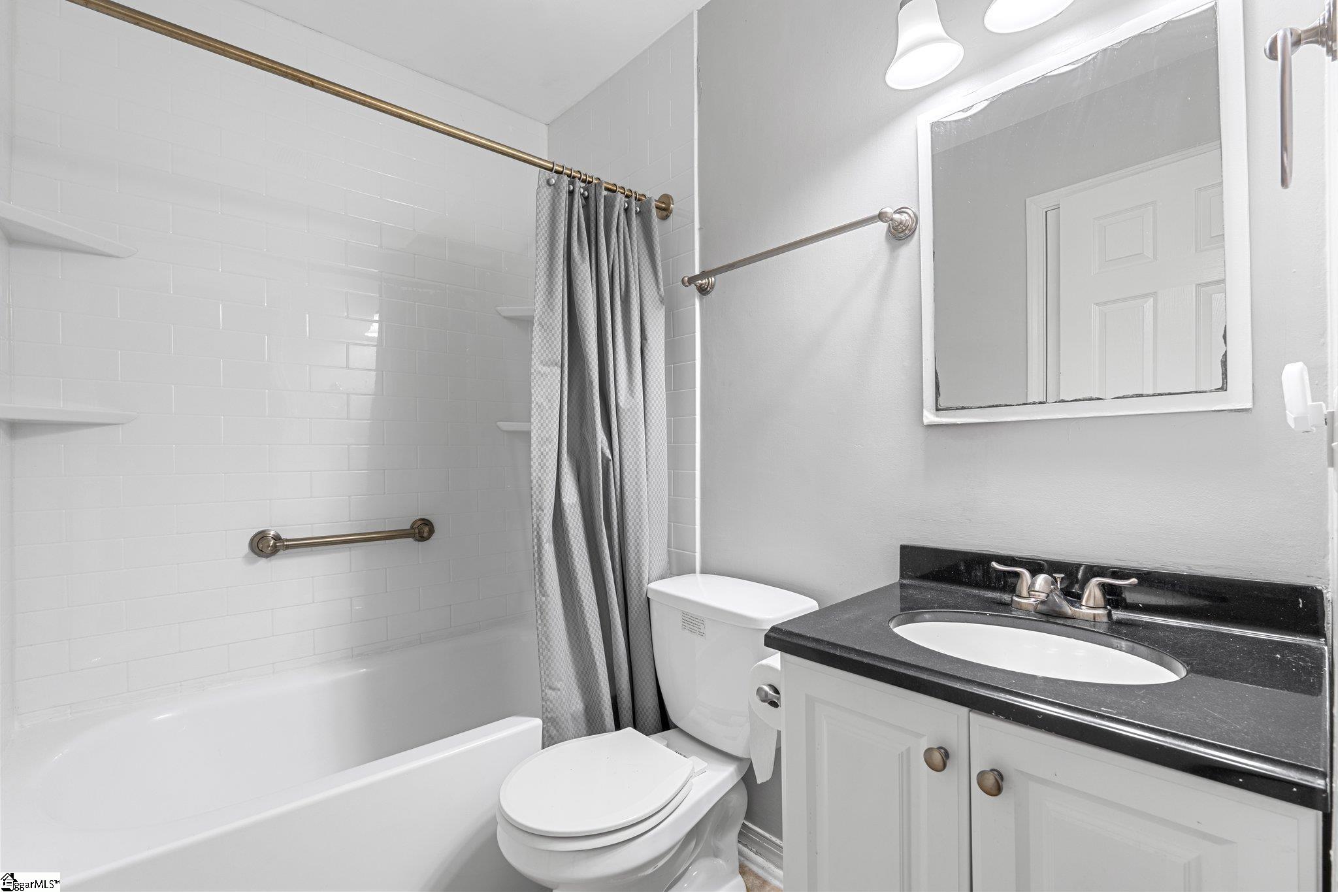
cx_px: 669
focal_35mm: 16
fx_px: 595
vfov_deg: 73.7
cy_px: 446
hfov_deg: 96.7
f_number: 9
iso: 250
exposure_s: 1/1.67
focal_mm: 16
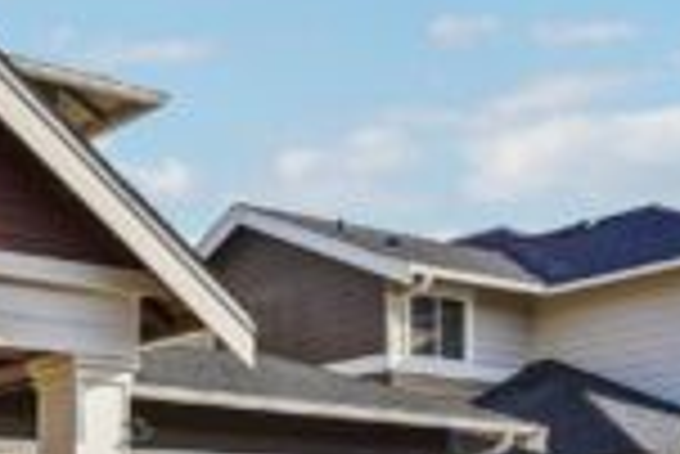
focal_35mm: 61
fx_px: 1153
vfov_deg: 22.0
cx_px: -95
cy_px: 362
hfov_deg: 29.2
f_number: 8
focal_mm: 23
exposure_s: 1/200
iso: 100
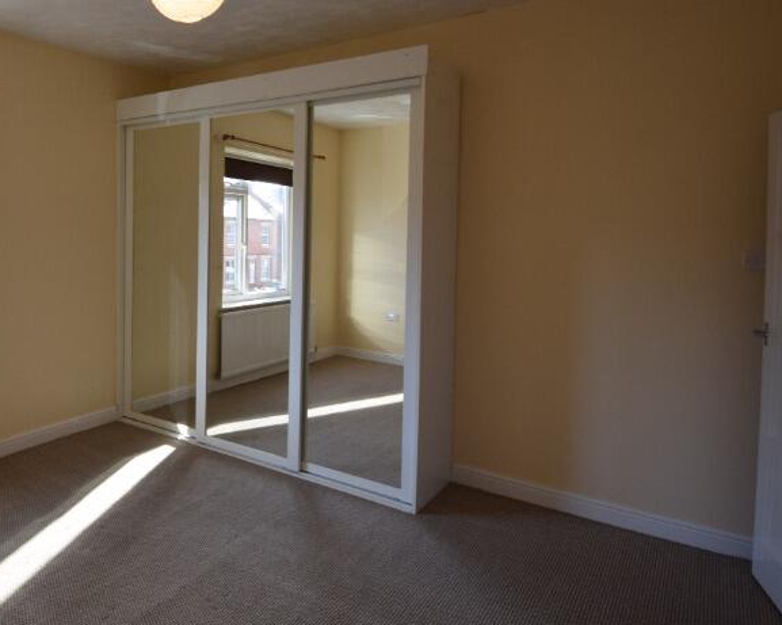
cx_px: 133
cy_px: 246
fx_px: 578
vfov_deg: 56.3
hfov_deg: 61.2
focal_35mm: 25
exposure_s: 1/160
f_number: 6.3
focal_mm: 10
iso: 400
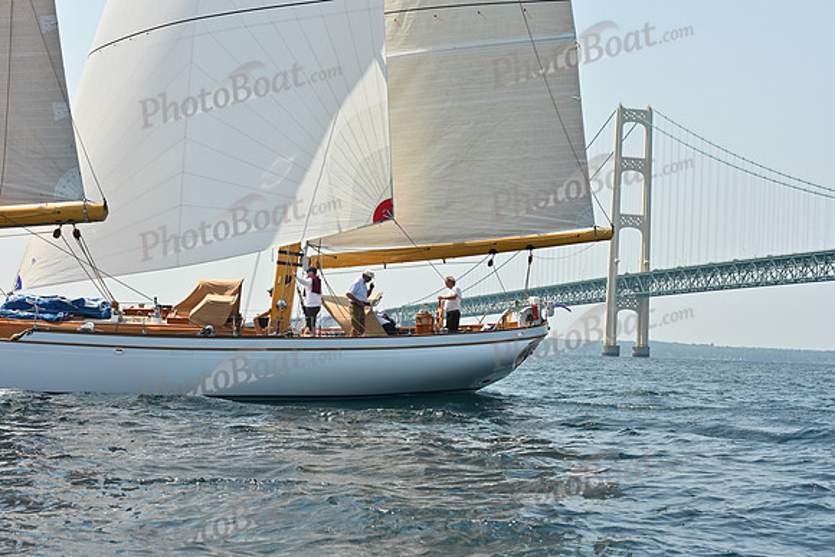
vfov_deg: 17.5
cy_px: 278
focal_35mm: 78
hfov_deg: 26.0
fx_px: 1810
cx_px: 418
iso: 320
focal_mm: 78
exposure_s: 1/1250
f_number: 8
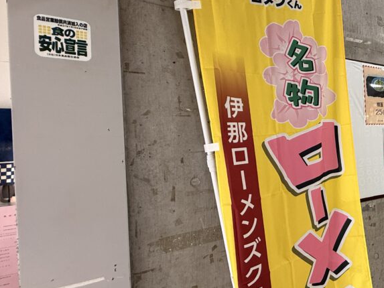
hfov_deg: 61.4
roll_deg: +2.4
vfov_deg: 54.9
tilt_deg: +0.0
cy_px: 143
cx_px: 326
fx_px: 277
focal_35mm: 25
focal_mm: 2.22
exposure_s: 1/60
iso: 250
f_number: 2.2
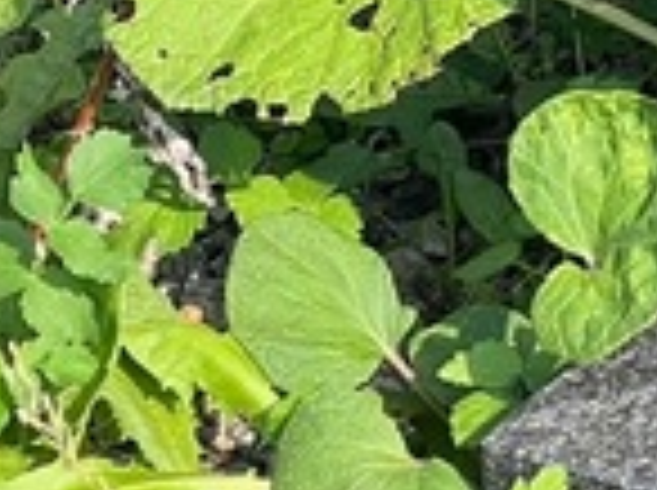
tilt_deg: -24.3
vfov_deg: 3.5
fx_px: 7996
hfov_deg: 4.7
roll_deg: +7.9
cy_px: -342
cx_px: 927
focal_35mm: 422
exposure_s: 1/121
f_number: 2.8
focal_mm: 9
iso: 25
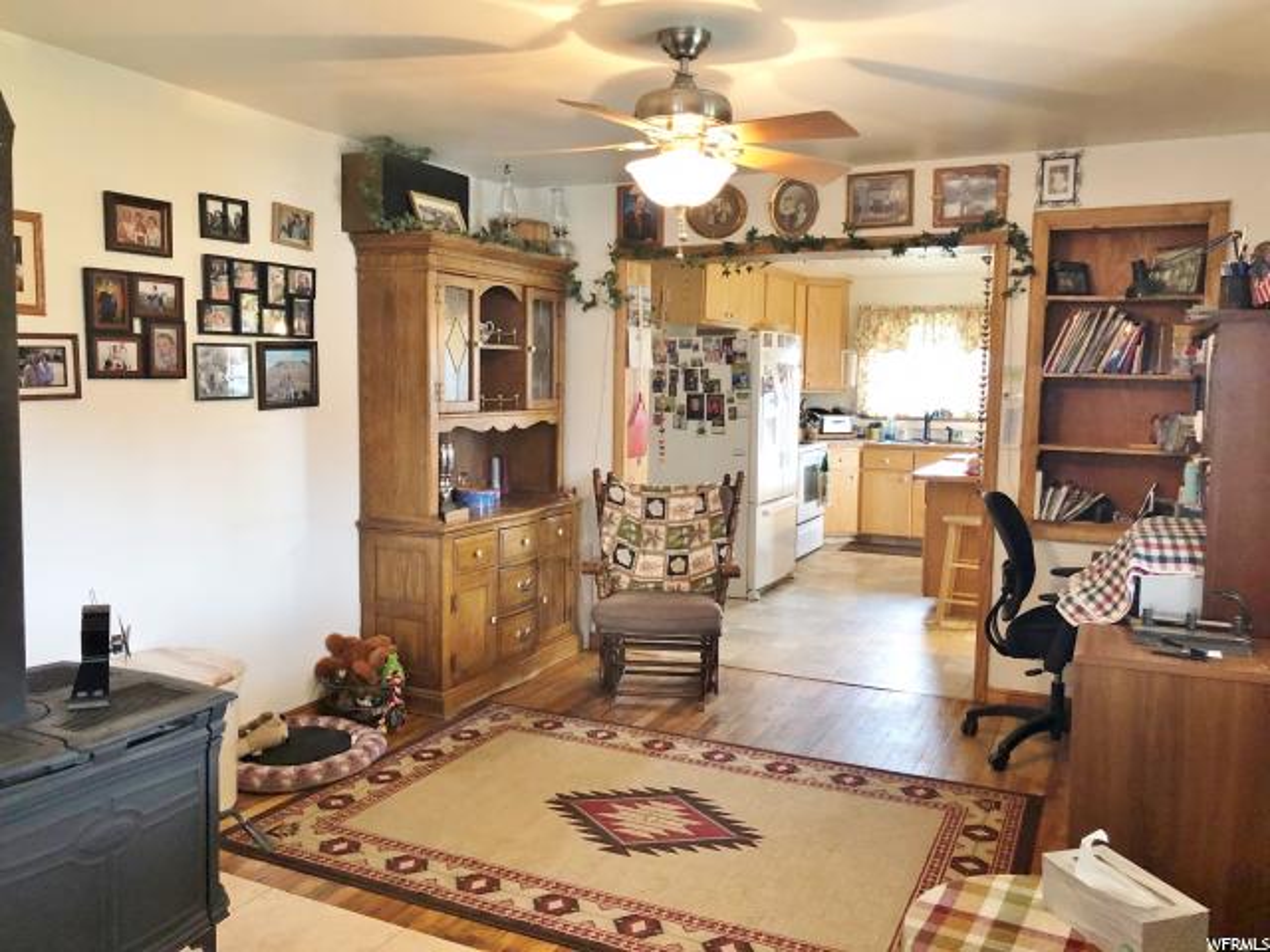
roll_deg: -0.6
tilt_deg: -6.4
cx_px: 635
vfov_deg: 49.7
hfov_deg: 63.4
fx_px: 1027
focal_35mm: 28
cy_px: 476
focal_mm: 4
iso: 100
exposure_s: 1/15
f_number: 1.8
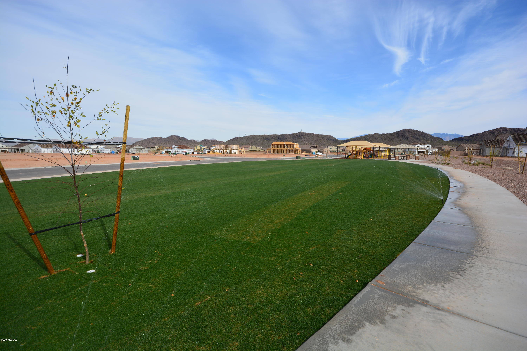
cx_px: 264
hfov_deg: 92.4
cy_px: 176
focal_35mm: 17
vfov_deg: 69.7
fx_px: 253
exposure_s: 1/400
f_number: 11
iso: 200
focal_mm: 11.5
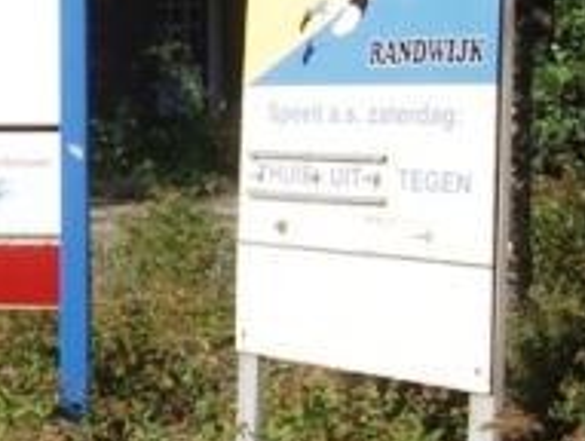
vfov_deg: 11.4
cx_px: 132
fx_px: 2150
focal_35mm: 127
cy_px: -126
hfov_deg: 15.4
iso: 64
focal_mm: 7.9
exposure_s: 1/160
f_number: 8
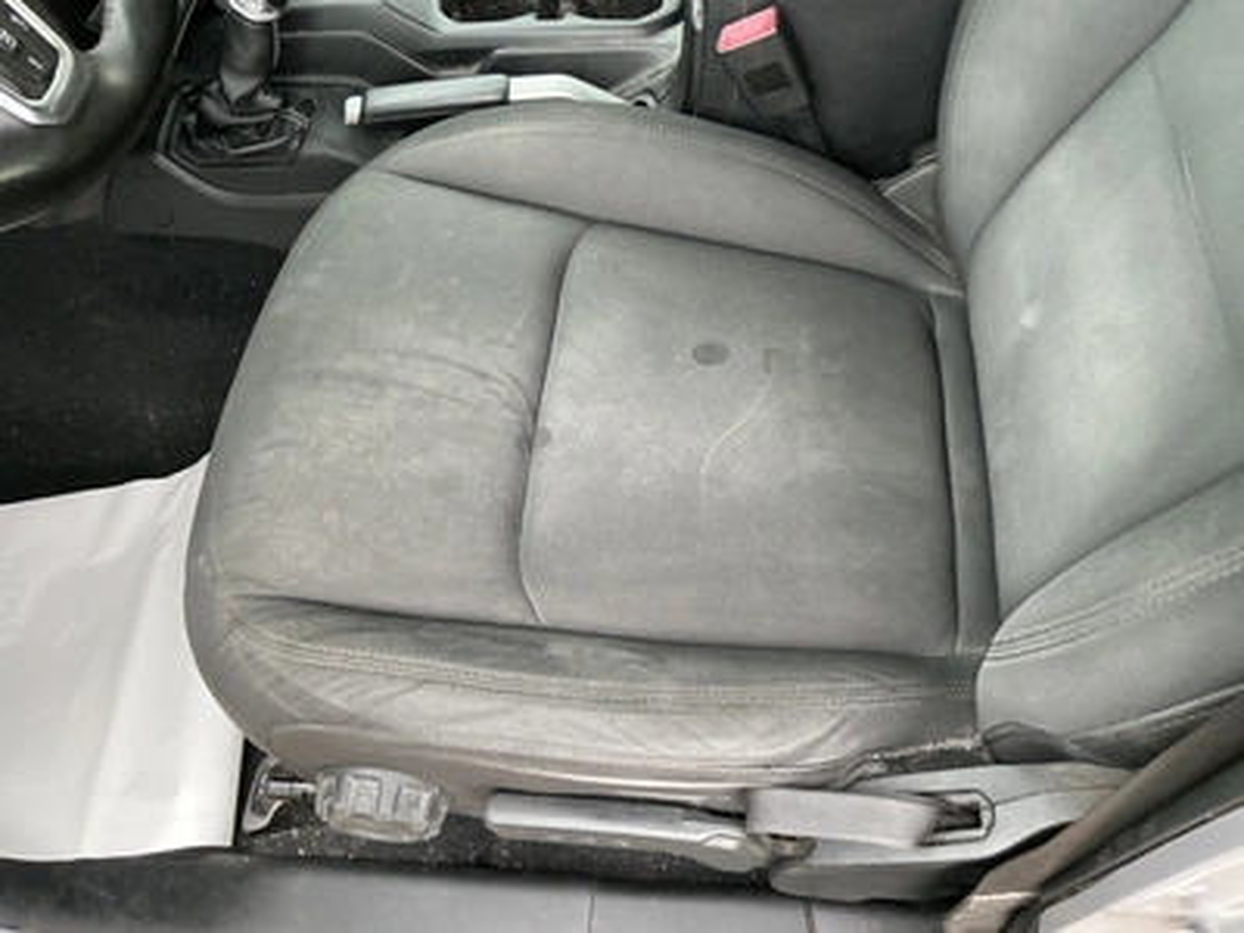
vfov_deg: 49.7
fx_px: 1006
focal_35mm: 28
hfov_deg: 63.4
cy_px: 466
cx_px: 622
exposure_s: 1/60
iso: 200
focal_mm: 3
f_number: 1.8
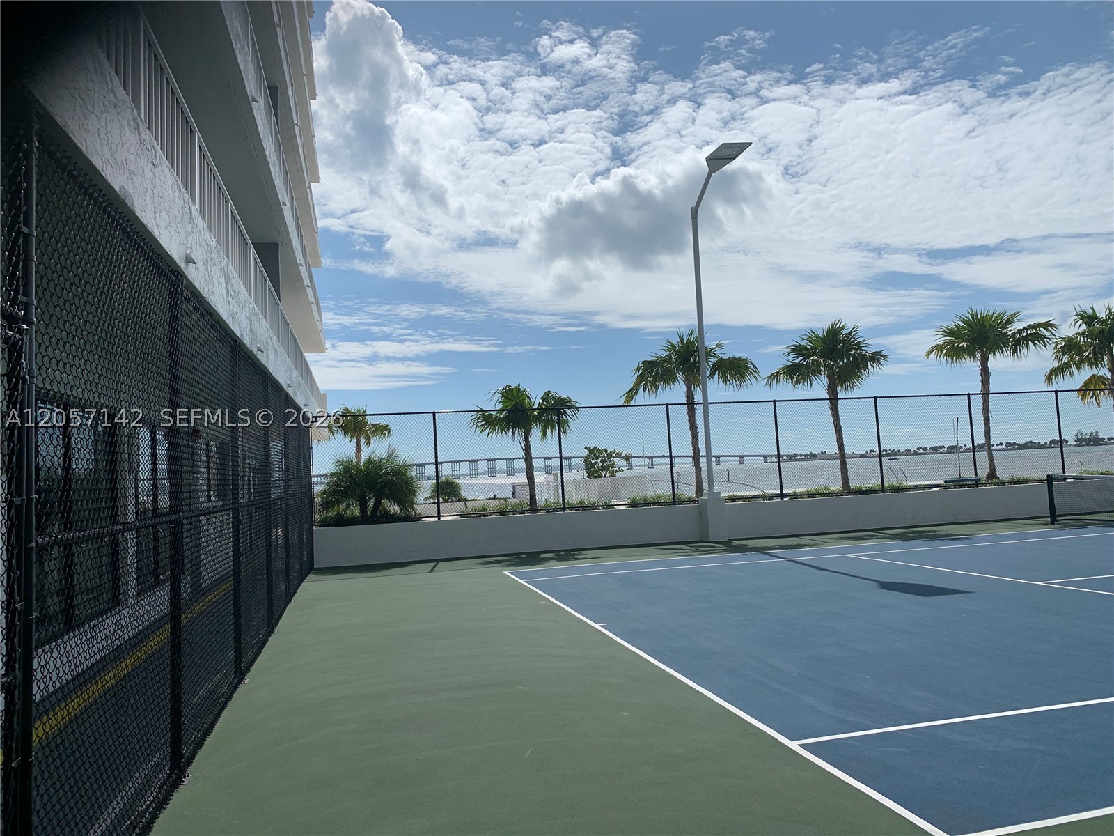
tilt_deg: +3.5
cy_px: 418
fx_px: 837
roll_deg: +3.1
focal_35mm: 26
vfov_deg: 53.1
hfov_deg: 67.3
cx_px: 557
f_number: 1.8
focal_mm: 4.25
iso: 25
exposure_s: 1/7407
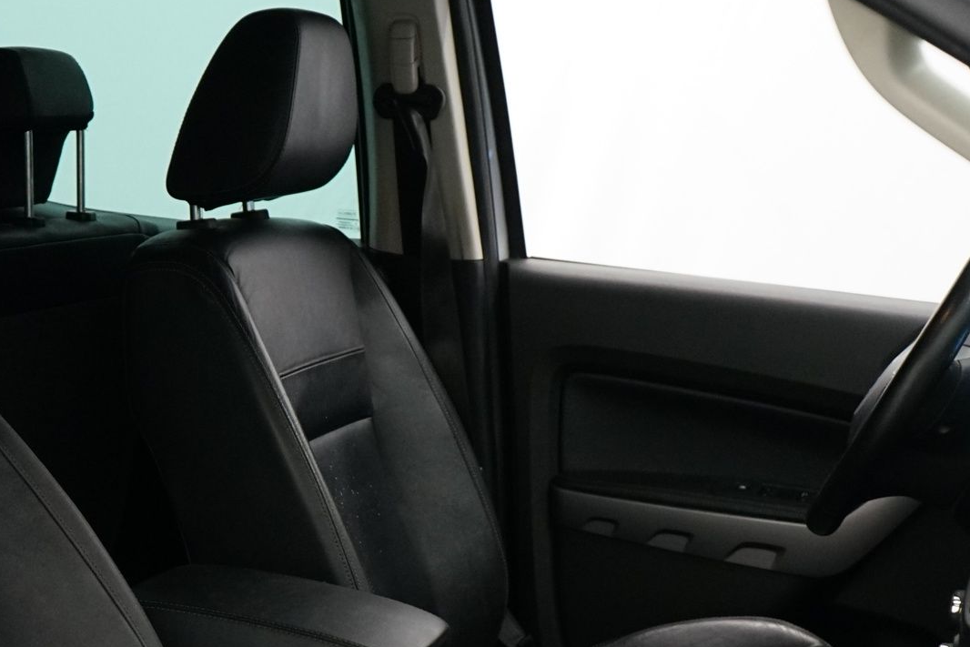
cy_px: 687
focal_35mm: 68
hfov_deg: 29.6
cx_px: 375
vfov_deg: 19.3
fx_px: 1832
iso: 2500
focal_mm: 29
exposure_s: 1/160
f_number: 3.5
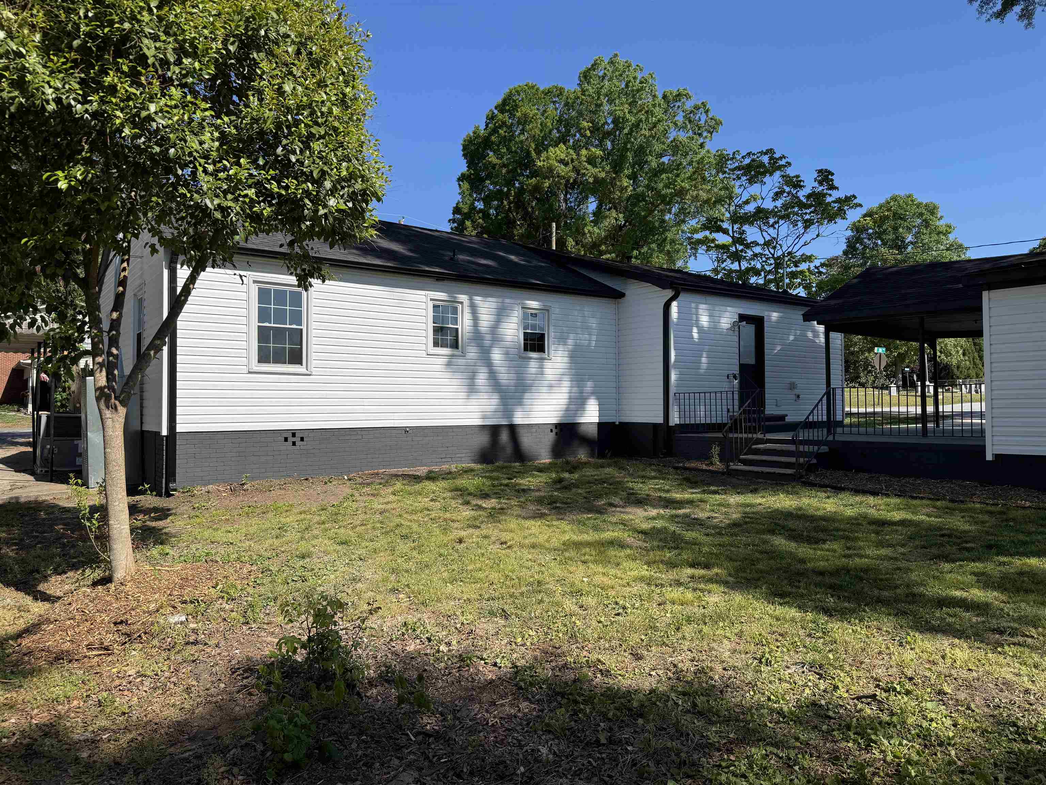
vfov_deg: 56.8
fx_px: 725
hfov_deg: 71.6
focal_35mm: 24
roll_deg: -0.1
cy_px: 392
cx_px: 523
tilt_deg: +1.2
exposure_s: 1/3597
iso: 80
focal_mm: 6.76
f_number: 1.78
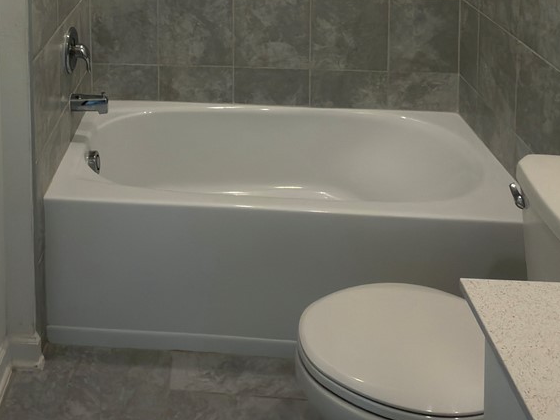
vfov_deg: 29.0
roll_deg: +0.6
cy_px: -131
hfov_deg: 45.8
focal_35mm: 40
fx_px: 647
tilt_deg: -4.0
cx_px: 172
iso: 64
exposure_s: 1/40
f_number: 2.2
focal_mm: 2.22
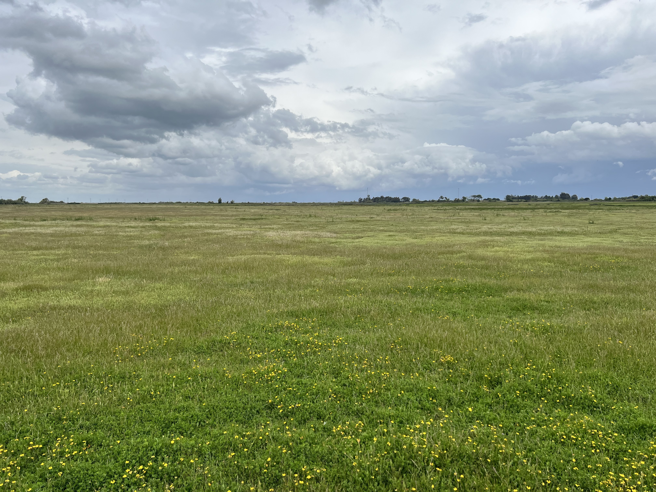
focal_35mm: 26
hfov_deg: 67.3
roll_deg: +0.1
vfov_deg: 53.1
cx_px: 328
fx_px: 493
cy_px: 246
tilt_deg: -5.9
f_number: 1.5
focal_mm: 5.7
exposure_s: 1/8696
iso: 50
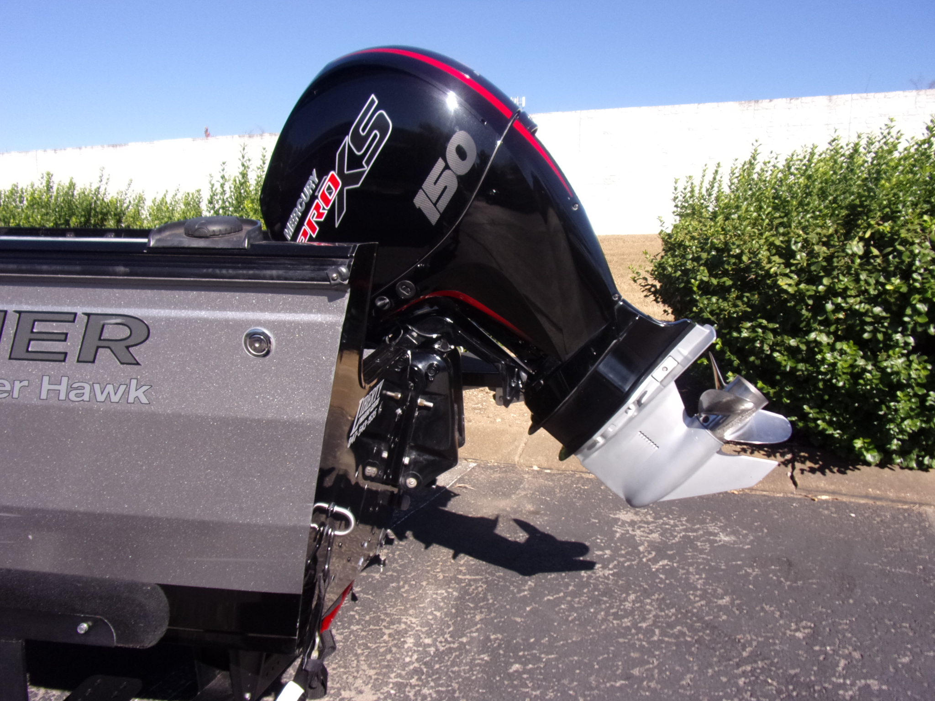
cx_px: 468
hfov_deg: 71.6
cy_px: 350
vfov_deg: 56.8
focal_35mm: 24
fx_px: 648
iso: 80
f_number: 3.3
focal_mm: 4.3
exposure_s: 1/680
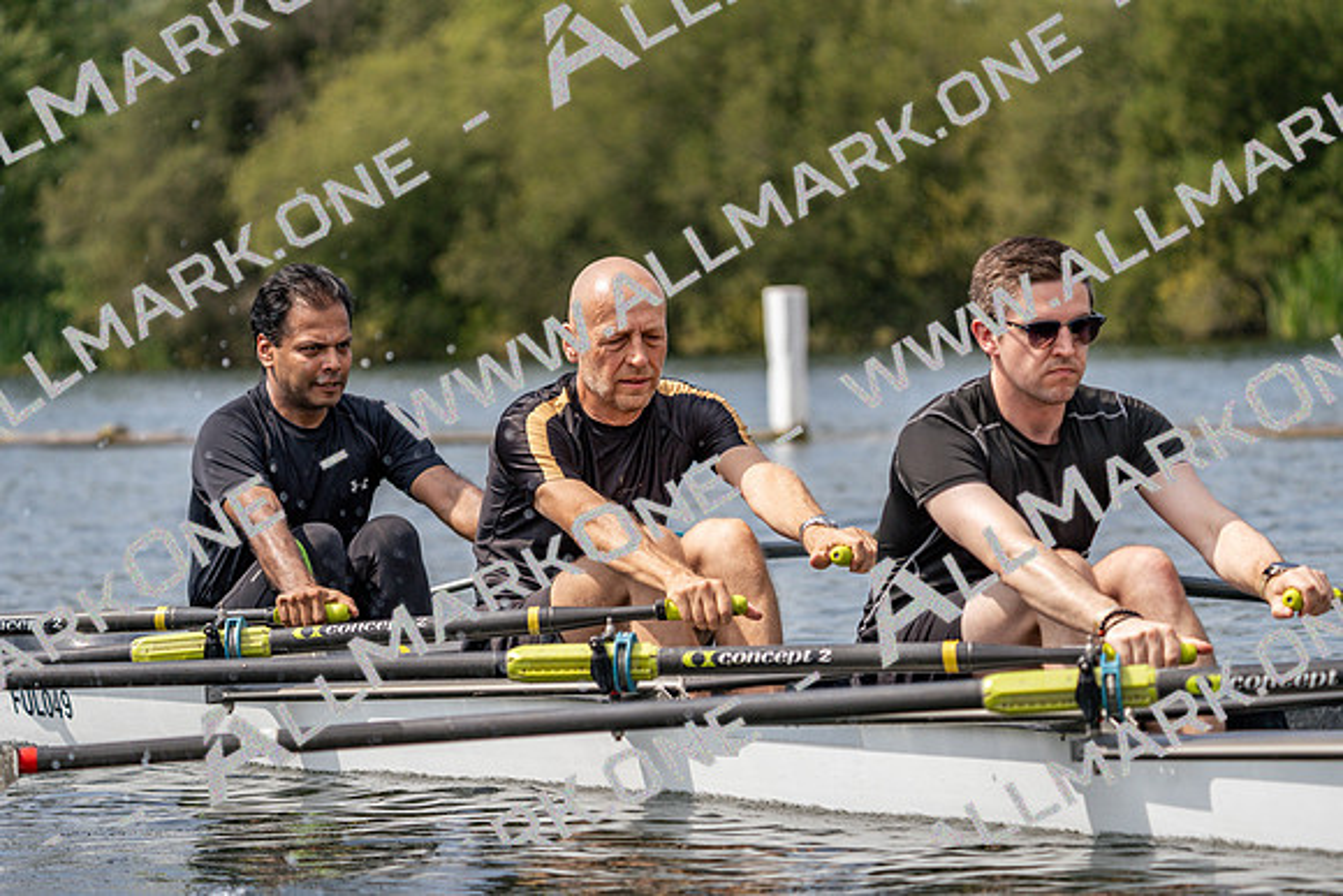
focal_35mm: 200
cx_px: 672
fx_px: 7463
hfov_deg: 10.3
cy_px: 448
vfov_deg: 6.9
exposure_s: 1/1600
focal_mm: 200
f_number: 5.6
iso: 250
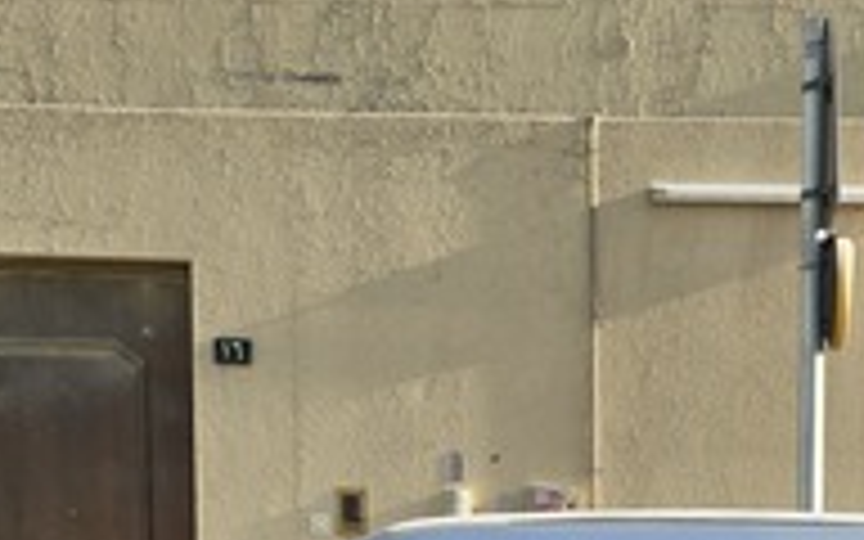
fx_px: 1366
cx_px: 565
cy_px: 736
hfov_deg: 34.8
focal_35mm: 58
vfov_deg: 20.2
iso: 12
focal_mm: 6.3
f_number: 1.7
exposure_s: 1/382
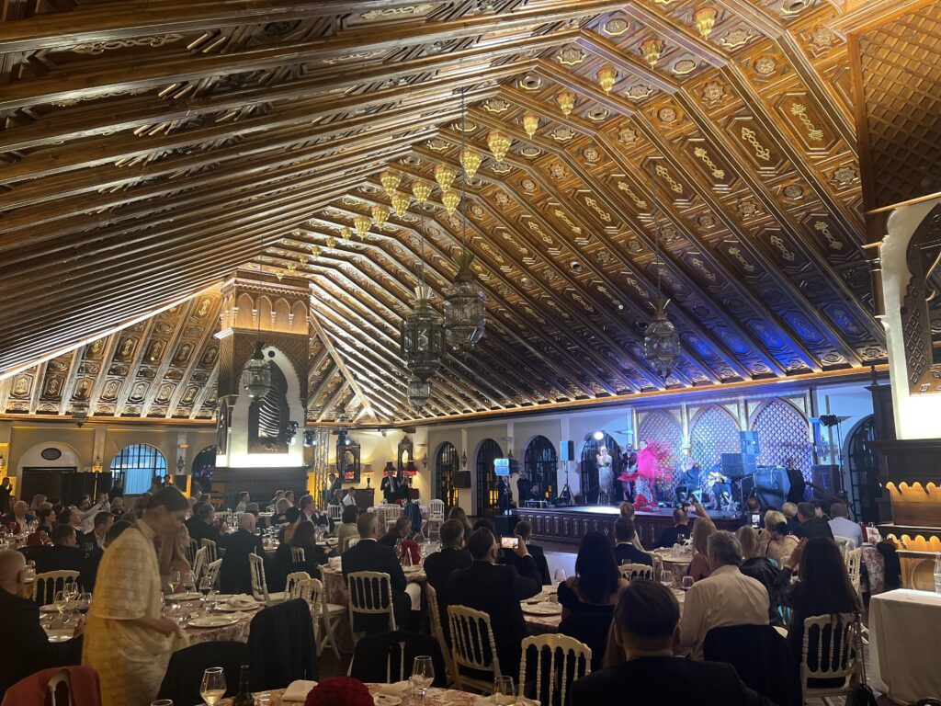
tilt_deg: +9.5
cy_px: 353
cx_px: 470
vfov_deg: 53.1
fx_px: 707
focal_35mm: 26
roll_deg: +0.4
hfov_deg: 67.3
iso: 400
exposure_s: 1/54
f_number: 1.5
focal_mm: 5.7
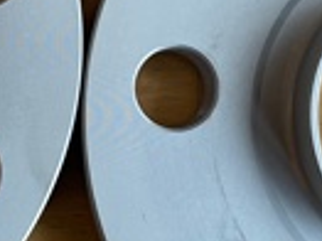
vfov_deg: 11.5
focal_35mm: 127
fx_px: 1180
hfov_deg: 15.5
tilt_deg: -83.6
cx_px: 88
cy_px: 7
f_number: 1.6
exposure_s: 1/100
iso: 125
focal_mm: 4.2
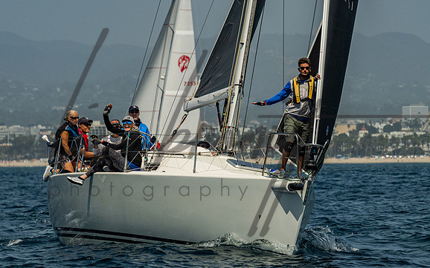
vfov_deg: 4.3
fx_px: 3609
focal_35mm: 308
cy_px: 104
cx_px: 214
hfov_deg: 6.8
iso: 320
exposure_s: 1/2000
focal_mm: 165
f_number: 6.3
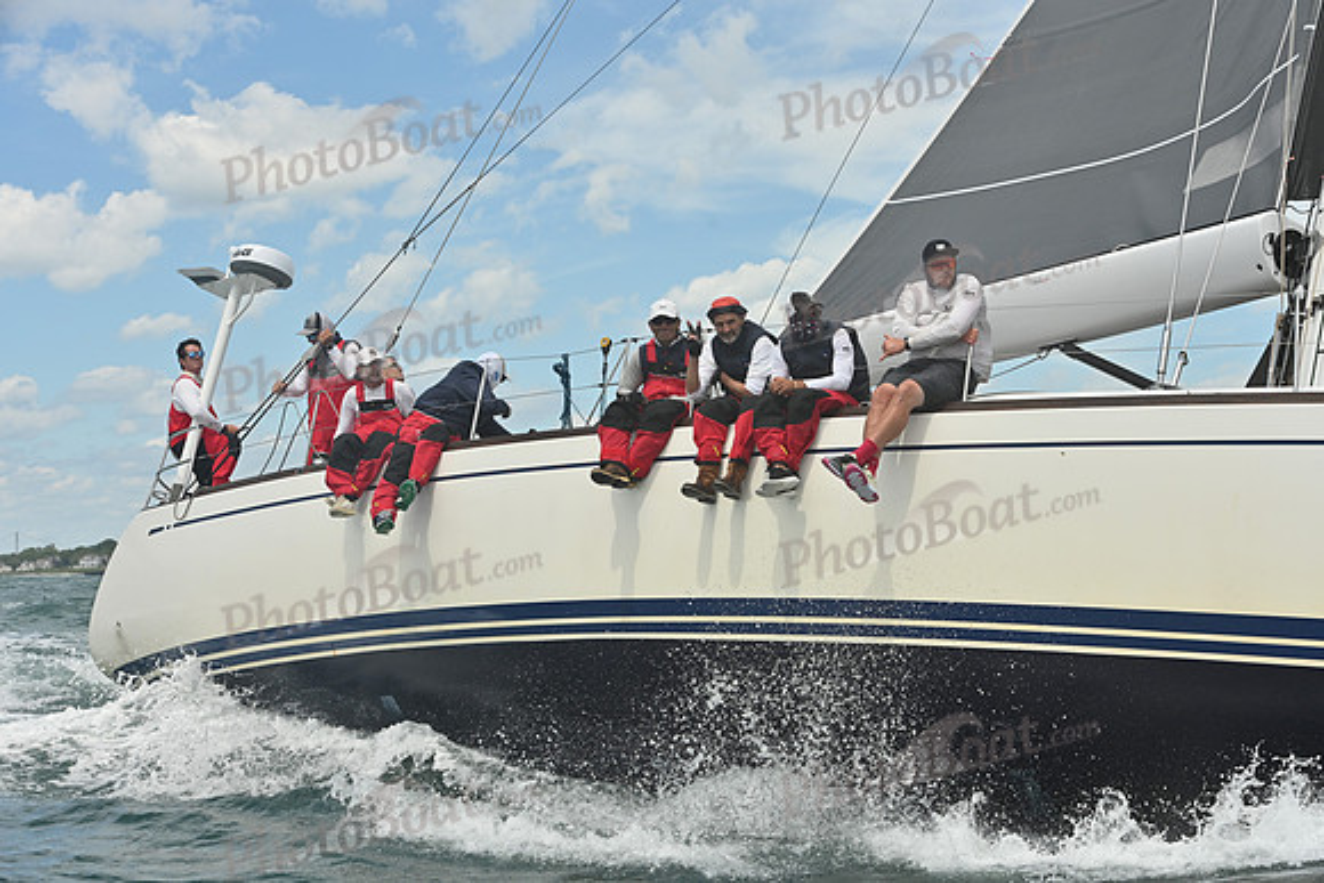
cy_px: 442
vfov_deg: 19.5
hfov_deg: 28.8
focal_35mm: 70
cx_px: 662
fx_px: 2575
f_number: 9
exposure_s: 1/1250
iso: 250
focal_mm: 70
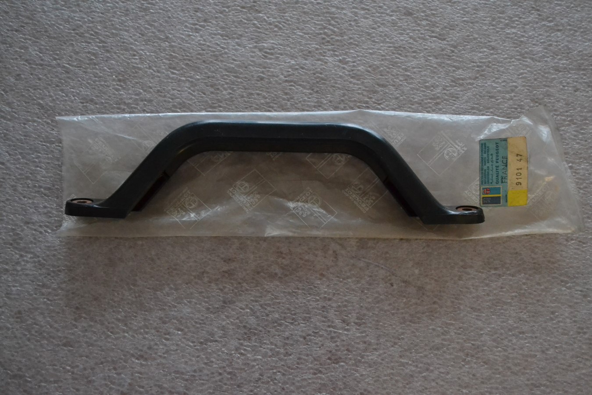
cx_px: 296
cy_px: 198
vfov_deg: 36.9
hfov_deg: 53.1
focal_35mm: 36
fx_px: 592
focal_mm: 24
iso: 3200
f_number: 4
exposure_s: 1/40
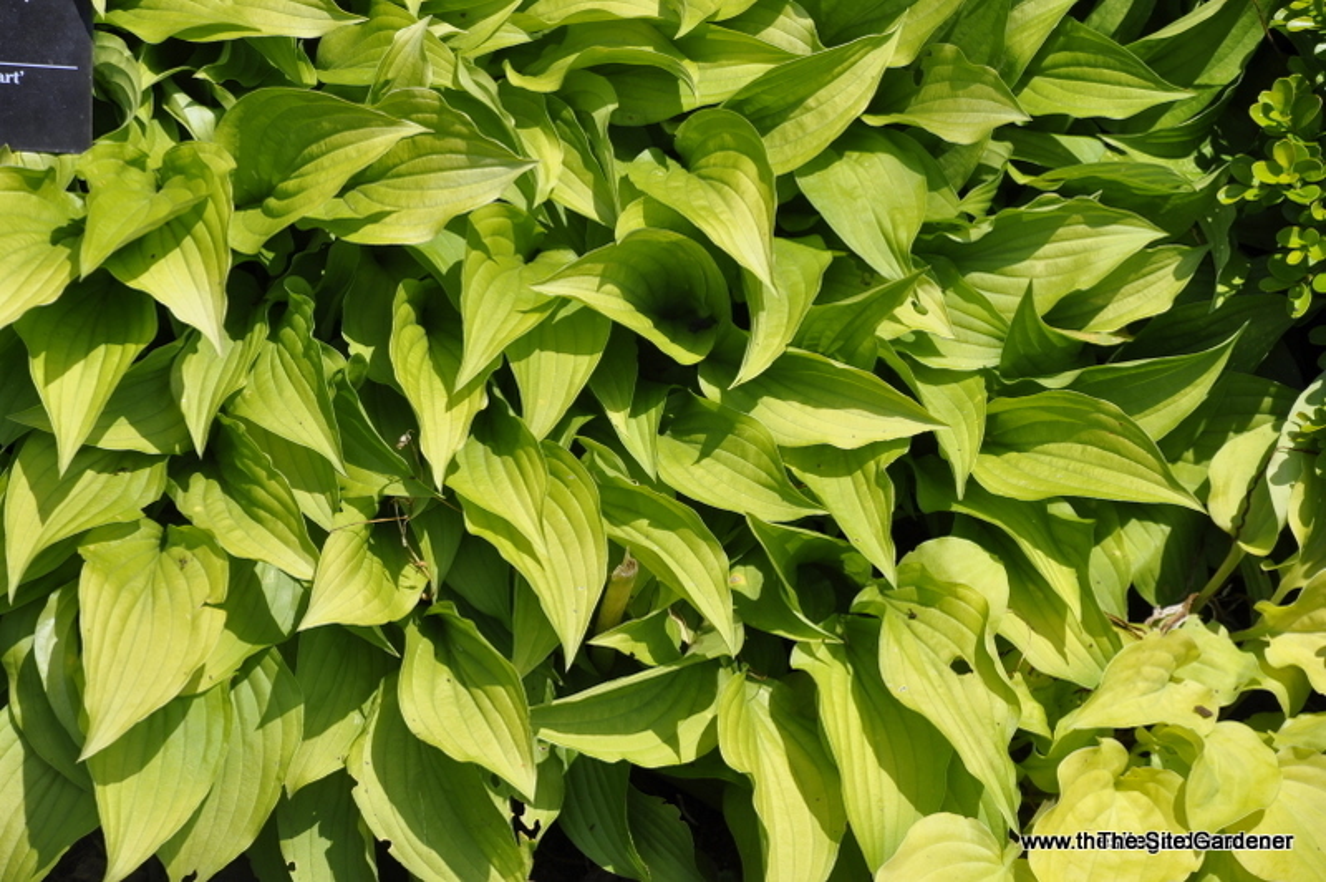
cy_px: 441
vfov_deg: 8.7
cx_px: 663
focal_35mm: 158
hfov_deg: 13.1
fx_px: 5796
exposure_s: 1/400
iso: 200
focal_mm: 105
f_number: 10
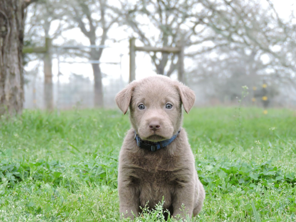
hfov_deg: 11.6
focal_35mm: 170
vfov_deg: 8.7
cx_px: 148
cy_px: 111
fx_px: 1454
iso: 800
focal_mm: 30.3
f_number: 4.5
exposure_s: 1/60
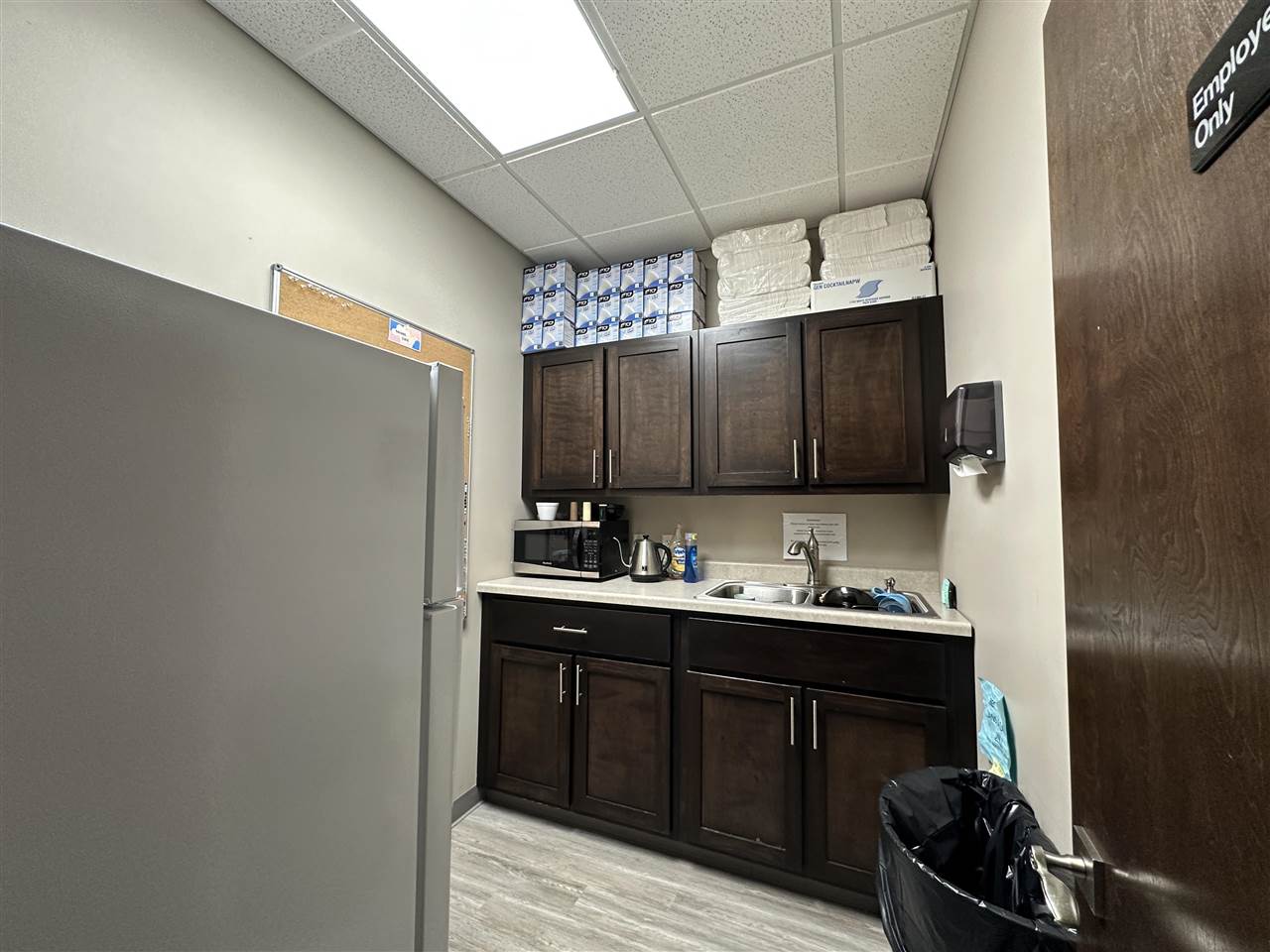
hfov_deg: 102.1
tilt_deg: +3.9
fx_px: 514
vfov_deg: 85.7
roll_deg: -0.2
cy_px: 476
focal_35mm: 14
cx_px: 635
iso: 250
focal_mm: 2.22
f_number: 2.2
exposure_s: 1/60
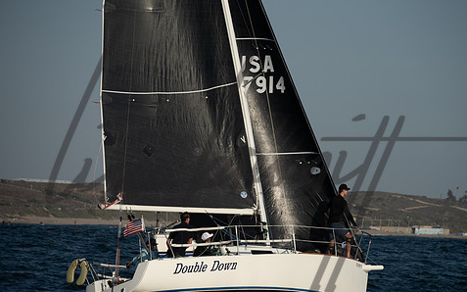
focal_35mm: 248
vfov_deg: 5.3
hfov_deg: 8.5
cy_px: 162
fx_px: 3156
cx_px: 264
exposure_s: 1/1000
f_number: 6.3
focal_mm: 200
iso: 100
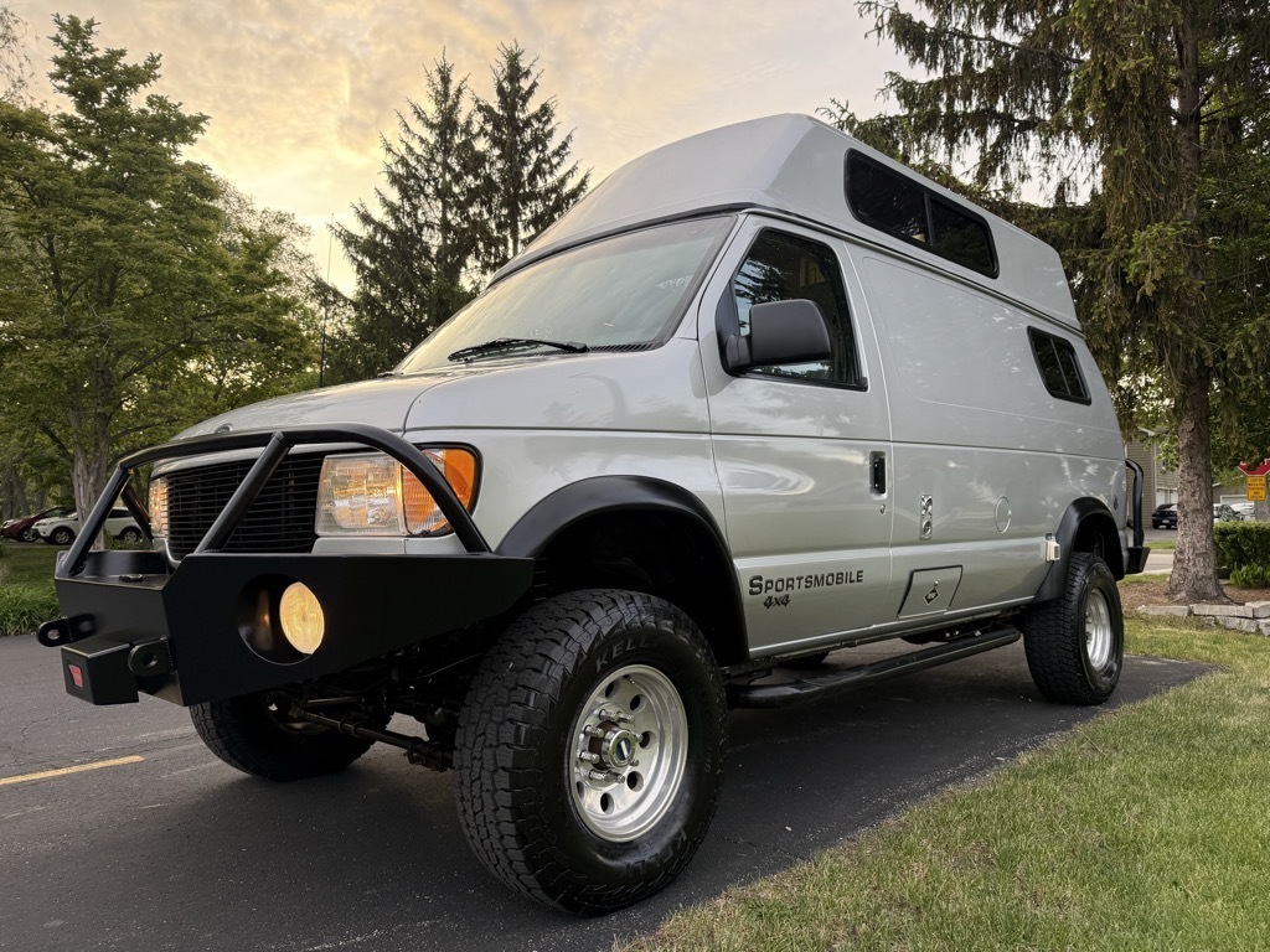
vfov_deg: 56.8
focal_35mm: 24
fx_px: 881
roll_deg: -0.3
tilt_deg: +2.6
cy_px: 476
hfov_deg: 71.6
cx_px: 635
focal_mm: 6.76
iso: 100
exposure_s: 1/237
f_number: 1.78
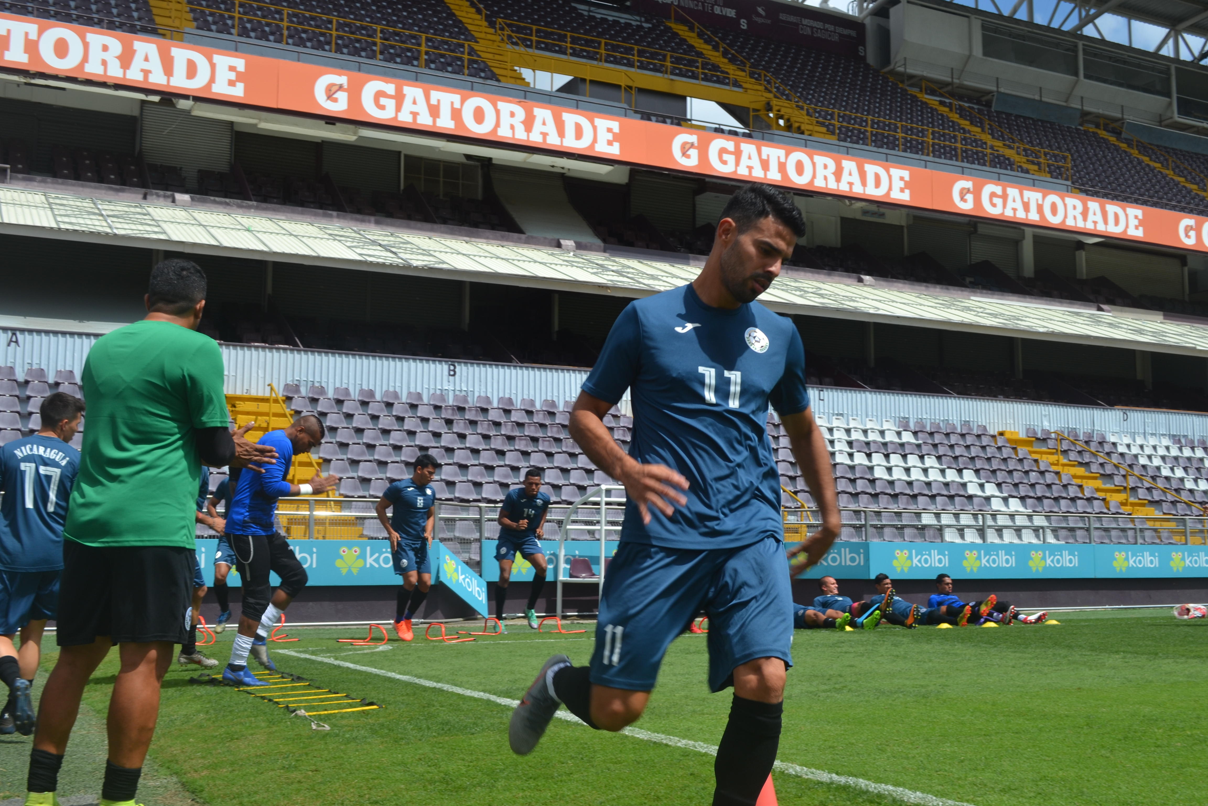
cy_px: 403
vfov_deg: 34.2
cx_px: 604
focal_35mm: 39
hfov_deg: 49.6
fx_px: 1309
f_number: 8
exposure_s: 1/250
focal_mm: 26
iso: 100
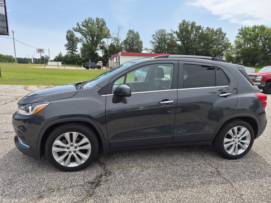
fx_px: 180
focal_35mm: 23
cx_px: 136
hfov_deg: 73.9
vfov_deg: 58.9
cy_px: 102
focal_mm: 5.4
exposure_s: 1/4736
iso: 80
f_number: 1.8
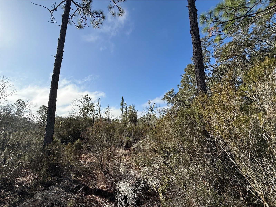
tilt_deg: +12.7
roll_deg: +0.6
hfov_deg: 102.1
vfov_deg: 85.7
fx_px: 112
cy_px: 104
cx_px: 138
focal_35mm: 14
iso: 50
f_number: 2.2
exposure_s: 1/2717
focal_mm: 2.22
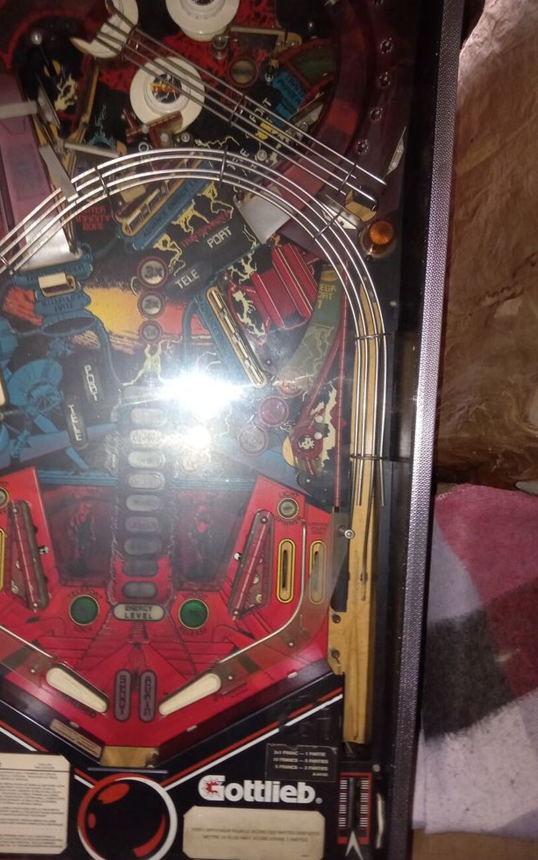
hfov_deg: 45.8
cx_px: 214
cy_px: 438
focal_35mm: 27
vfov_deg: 68.4
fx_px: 633
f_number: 1.8
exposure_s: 1/14.3
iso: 1193
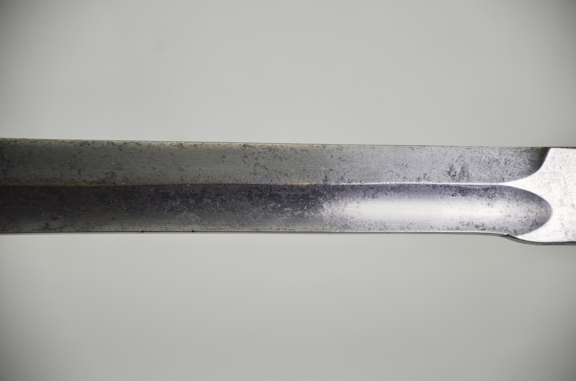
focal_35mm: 202
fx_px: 3233
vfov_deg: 6.8
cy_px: 190
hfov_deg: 10.2
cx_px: 288
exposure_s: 1/500
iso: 250
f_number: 5.6
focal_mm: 135
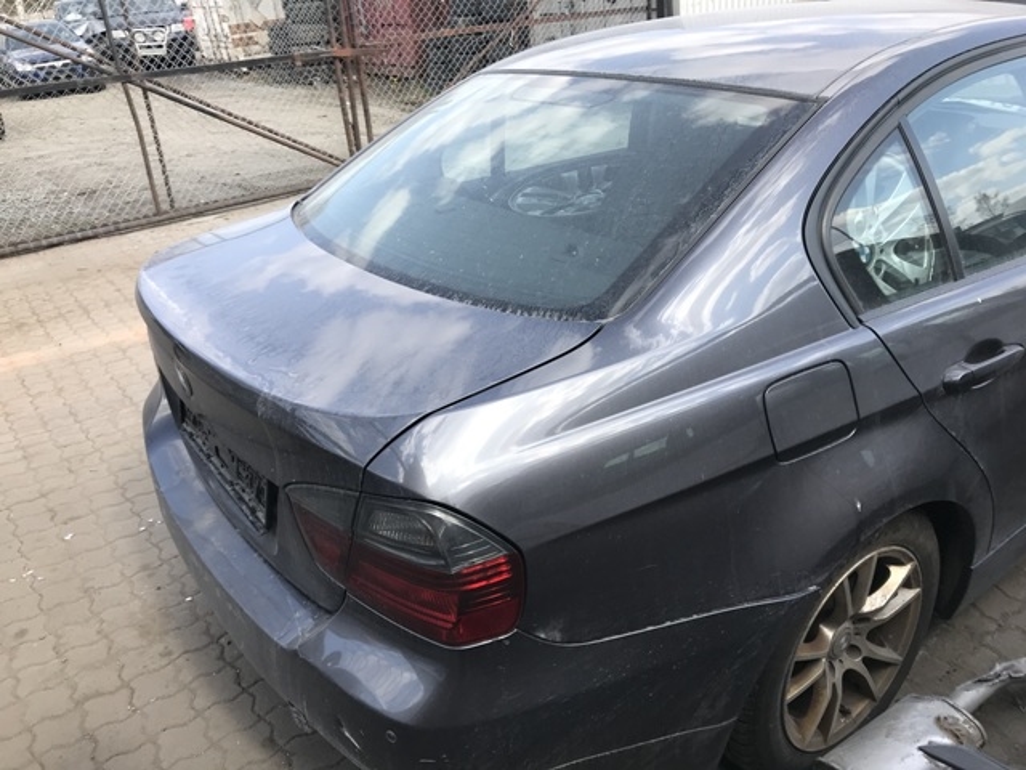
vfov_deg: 49.7
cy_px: 385
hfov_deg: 63.4
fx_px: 830
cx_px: 513
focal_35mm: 28
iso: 20
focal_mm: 3.99
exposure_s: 1/580
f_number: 1.8
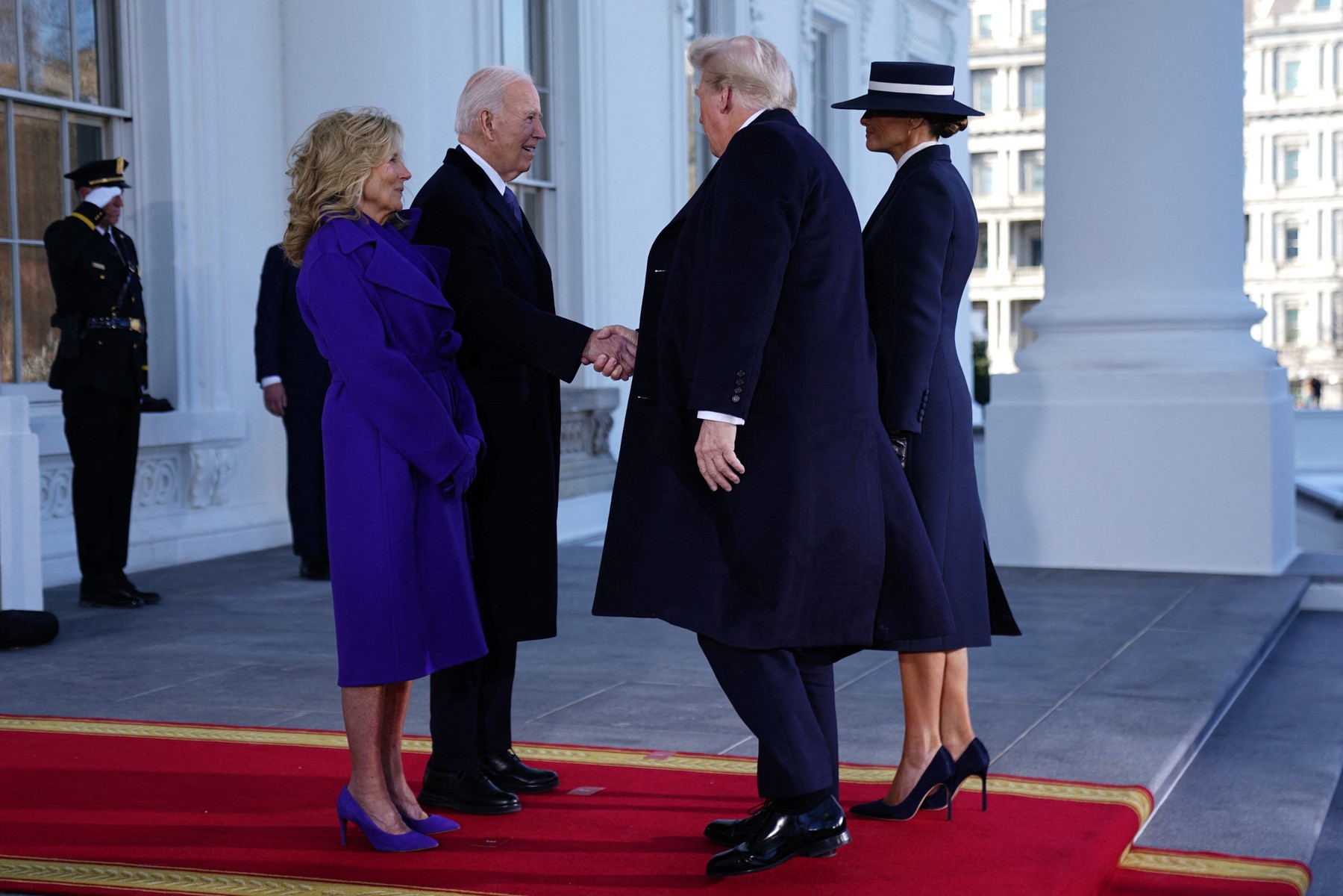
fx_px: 1977
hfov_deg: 37.5
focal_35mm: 53
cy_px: 448
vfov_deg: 25.5
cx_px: 672
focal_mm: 53
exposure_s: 1/400
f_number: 2.8
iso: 80
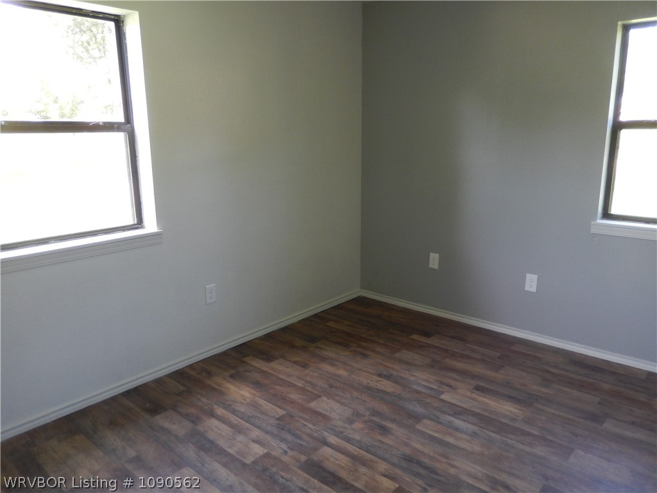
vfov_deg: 54.9
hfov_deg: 69.4
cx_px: 328
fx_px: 474
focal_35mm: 25
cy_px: 246
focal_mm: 4.5
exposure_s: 1/30
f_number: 3.4
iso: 180
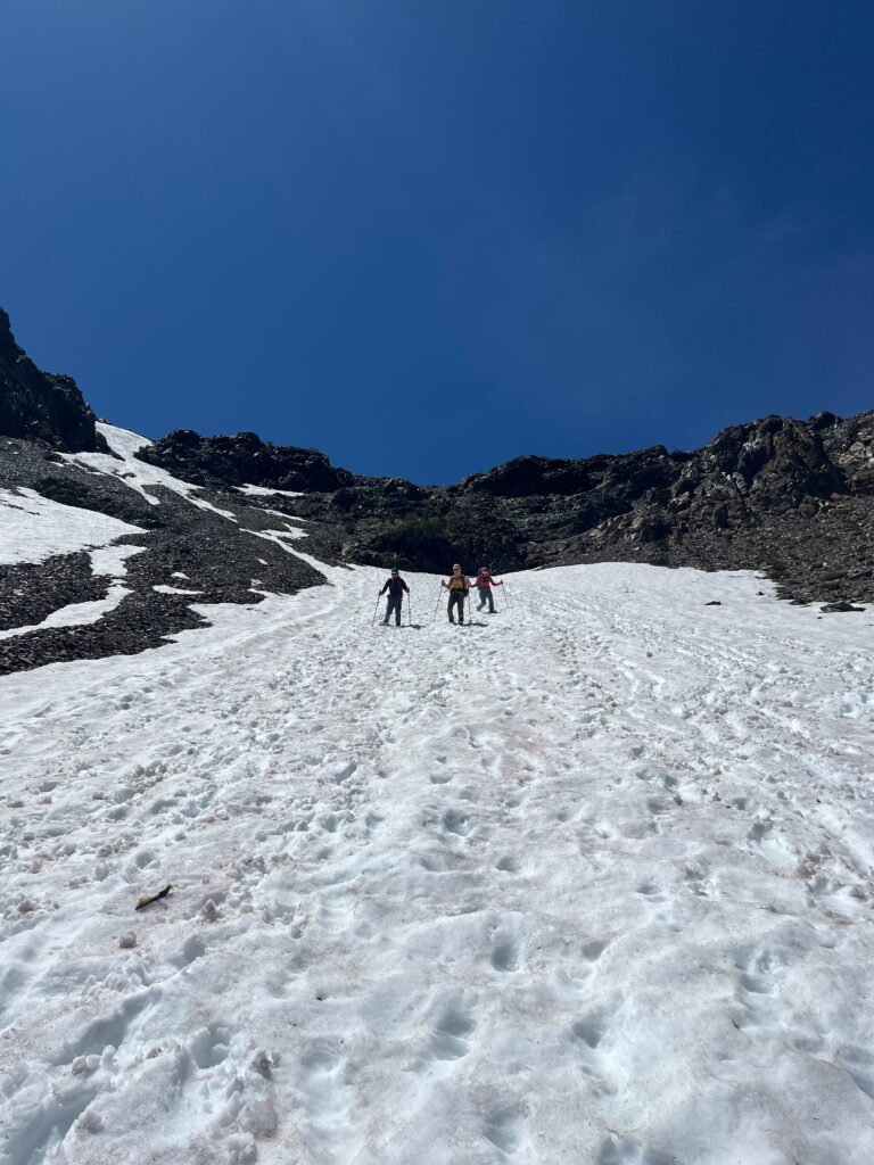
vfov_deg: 67.3
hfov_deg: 53.1
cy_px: 582
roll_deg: -1.4
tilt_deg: +26.3
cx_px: 437
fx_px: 875
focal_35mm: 26
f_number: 1.6
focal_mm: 5.1
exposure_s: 1/15152
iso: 50
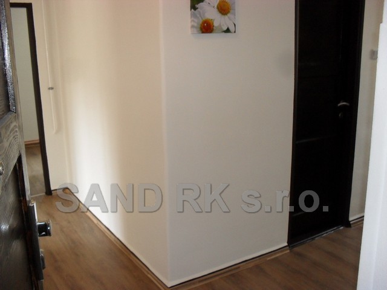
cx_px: 194
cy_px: 145
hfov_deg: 52.6
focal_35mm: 35
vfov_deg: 40.7
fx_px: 391
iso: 160
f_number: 3.2
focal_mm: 6.3
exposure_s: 1/45
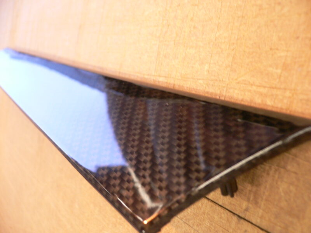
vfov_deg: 40.7
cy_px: 116
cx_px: 156
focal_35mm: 35
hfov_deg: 52.6
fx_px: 314
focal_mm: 5.8
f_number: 2.8
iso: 200
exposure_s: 1/13
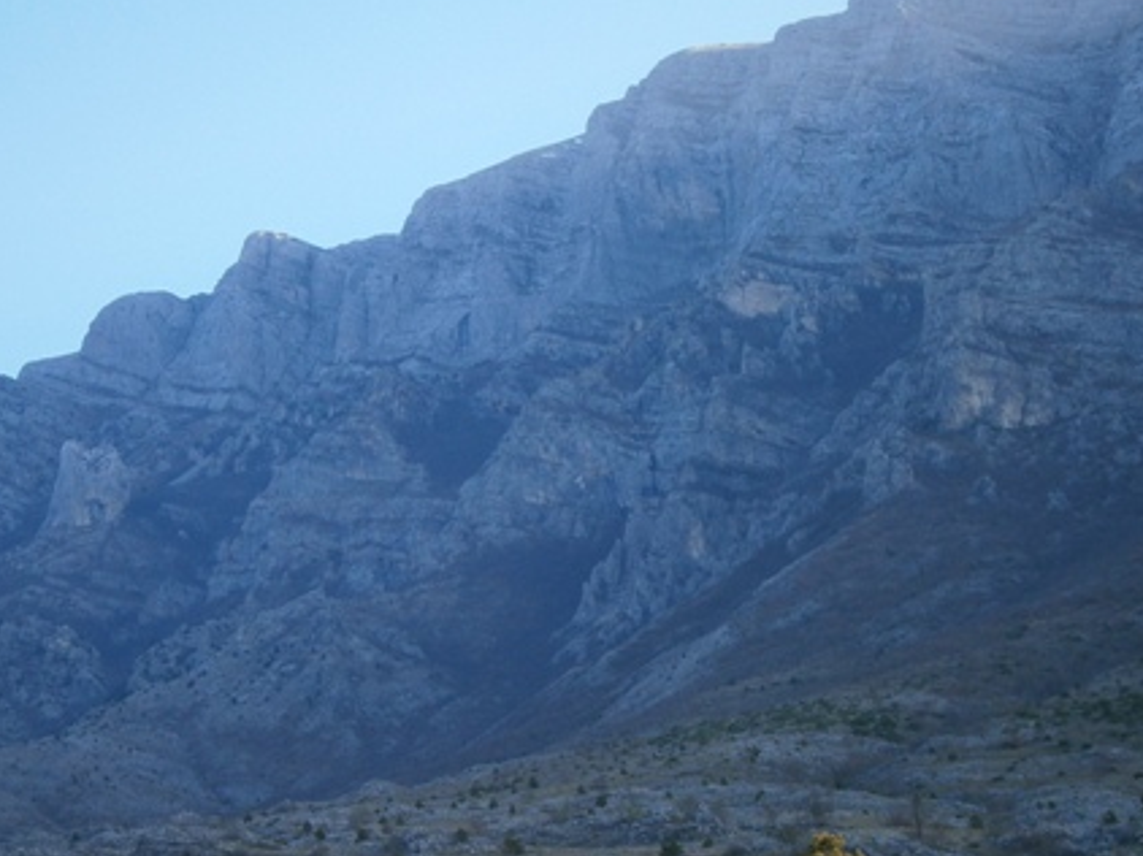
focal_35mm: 91
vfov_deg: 16.2
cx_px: 460
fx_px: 3003
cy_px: 520
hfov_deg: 21.5
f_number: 3.9
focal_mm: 10.7
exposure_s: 1/200
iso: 80
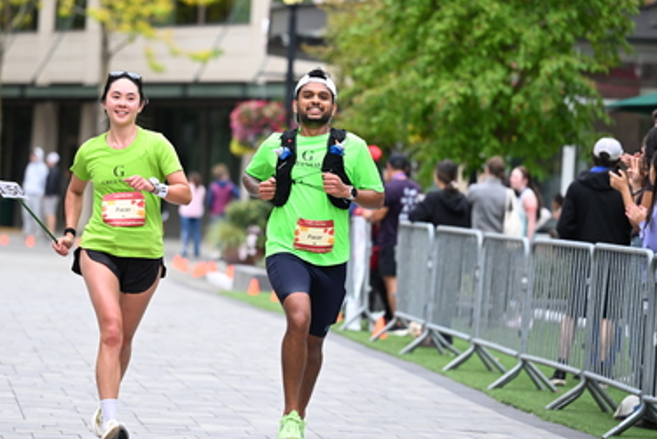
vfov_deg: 7.2
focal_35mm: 190
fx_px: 3469
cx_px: 220
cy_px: 174
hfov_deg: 10.8
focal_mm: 130
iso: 800
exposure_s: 1/2000
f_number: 2.8
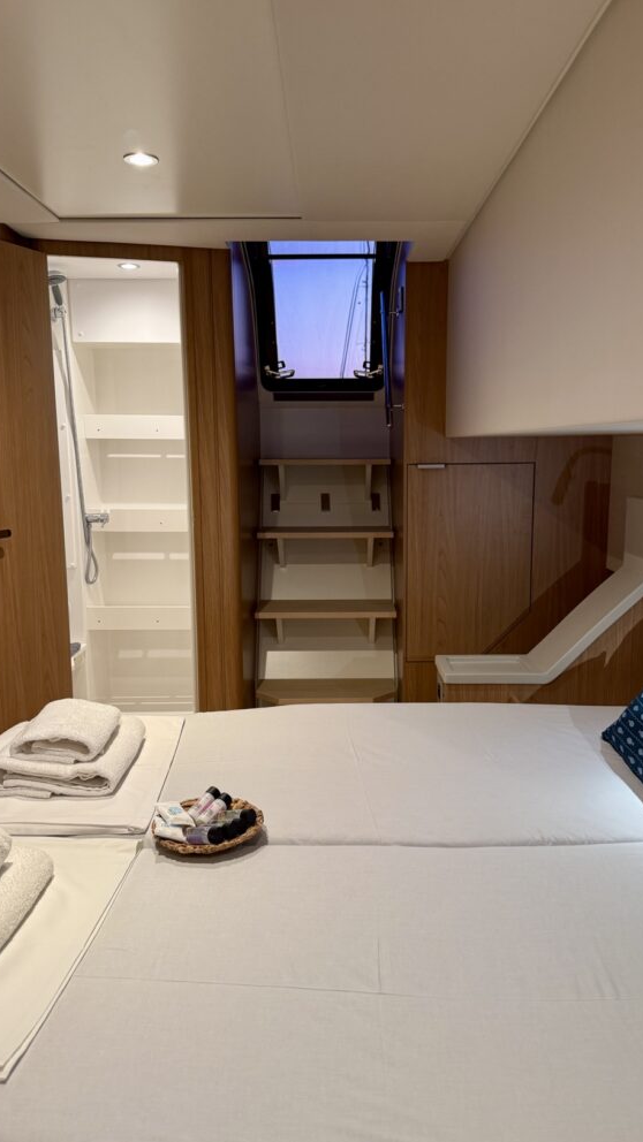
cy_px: 570
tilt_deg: -8.7
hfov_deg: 42.9
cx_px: 335
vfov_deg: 69.9
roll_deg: +0.2
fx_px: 818
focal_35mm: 27
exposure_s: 1/63
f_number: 1.78
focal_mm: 6.76
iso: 160
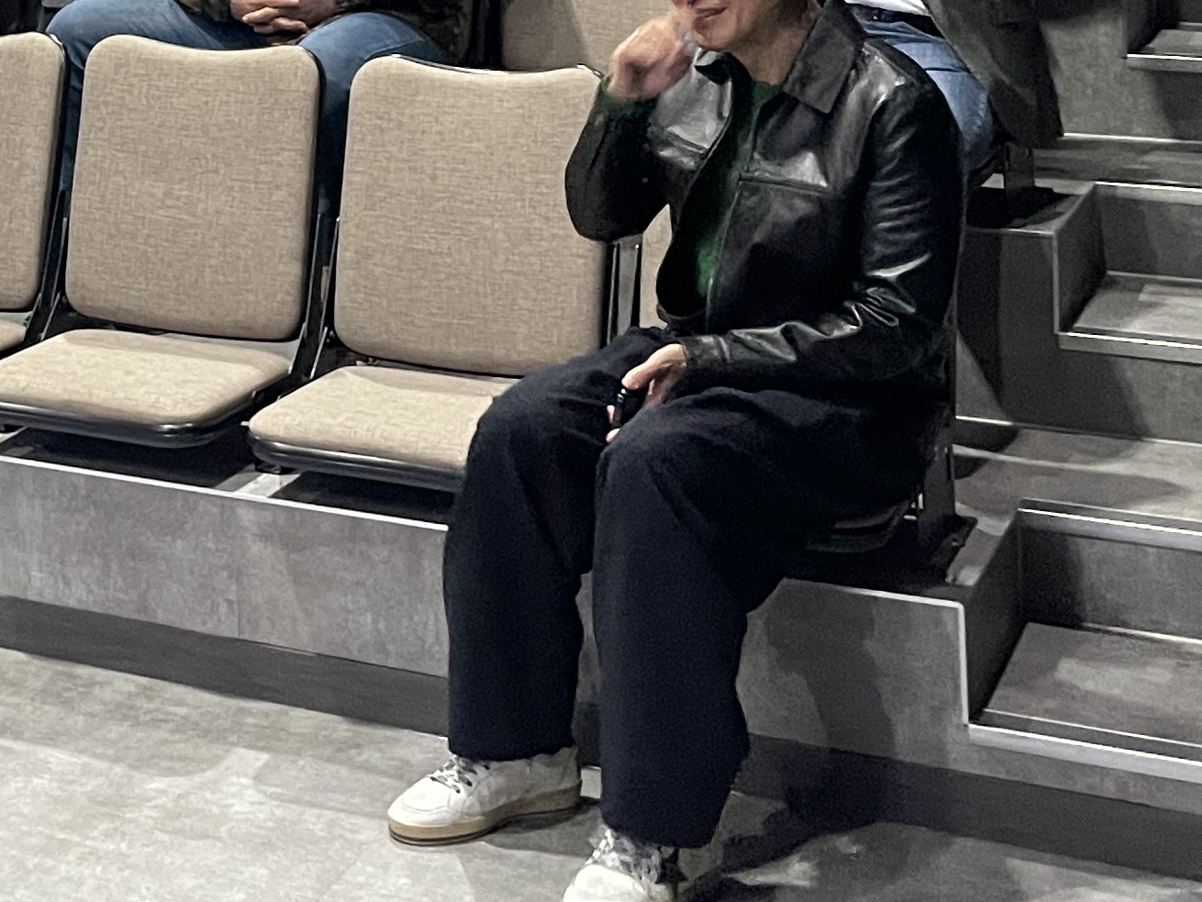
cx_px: -295
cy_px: -354
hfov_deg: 22.3
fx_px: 2778
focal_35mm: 80
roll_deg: +1.9
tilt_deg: -0.8
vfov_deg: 17.1
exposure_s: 1/30
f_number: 1.6
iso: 500
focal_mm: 4.2
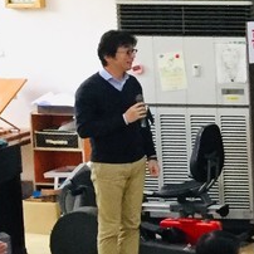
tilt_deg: -6.9
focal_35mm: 152
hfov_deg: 9.7
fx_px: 1262
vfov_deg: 11.5
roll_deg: -0.3
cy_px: 64
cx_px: 675
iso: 250
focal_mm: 4.15
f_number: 2.2
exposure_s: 1/30
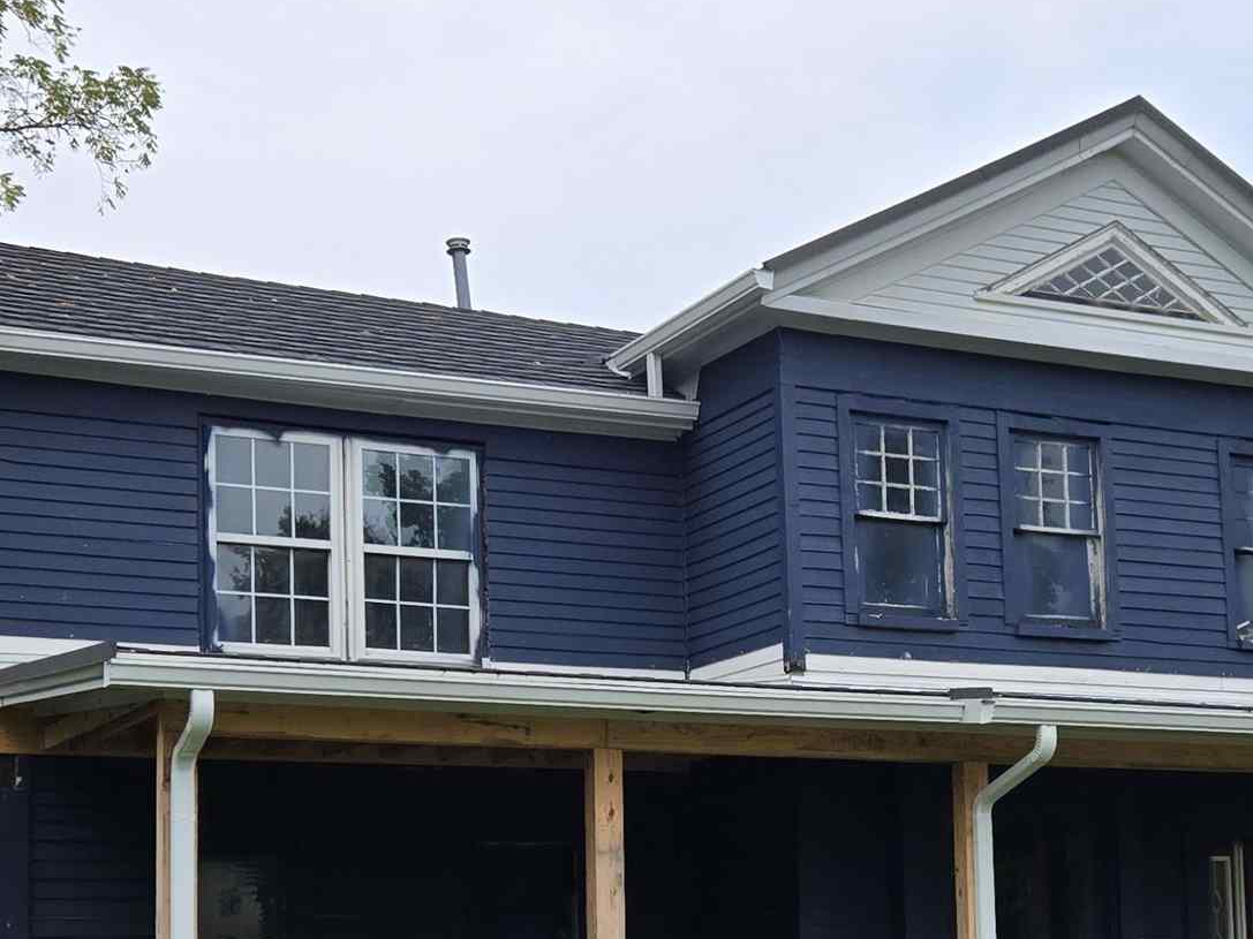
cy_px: 823
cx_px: 738
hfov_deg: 29.8
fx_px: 2353
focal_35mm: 65
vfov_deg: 22.1
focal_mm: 5.4
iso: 80
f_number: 1.8
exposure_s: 1/2021
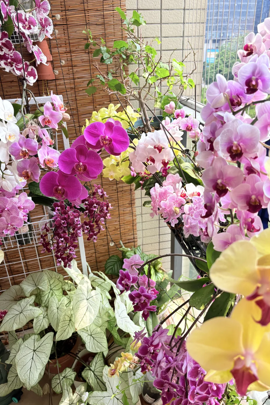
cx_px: 141
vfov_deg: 65.5
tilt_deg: -25.6
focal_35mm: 28
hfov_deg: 46.4
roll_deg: +1.0
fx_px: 315
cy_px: 199
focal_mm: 5.96
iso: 50
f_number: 1.6
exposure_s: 1/618
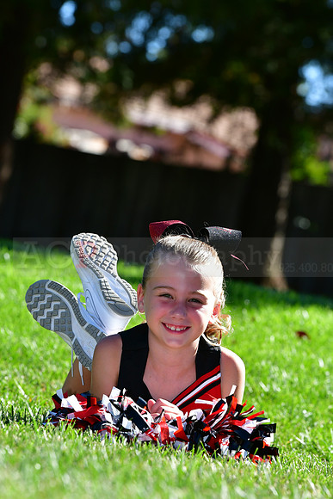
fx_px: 3744
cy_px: 250
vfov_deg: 7.6
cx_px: 166
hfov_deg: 5.1
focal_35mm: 270
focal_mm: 180
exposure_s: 1/500
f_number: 7.1
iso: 400
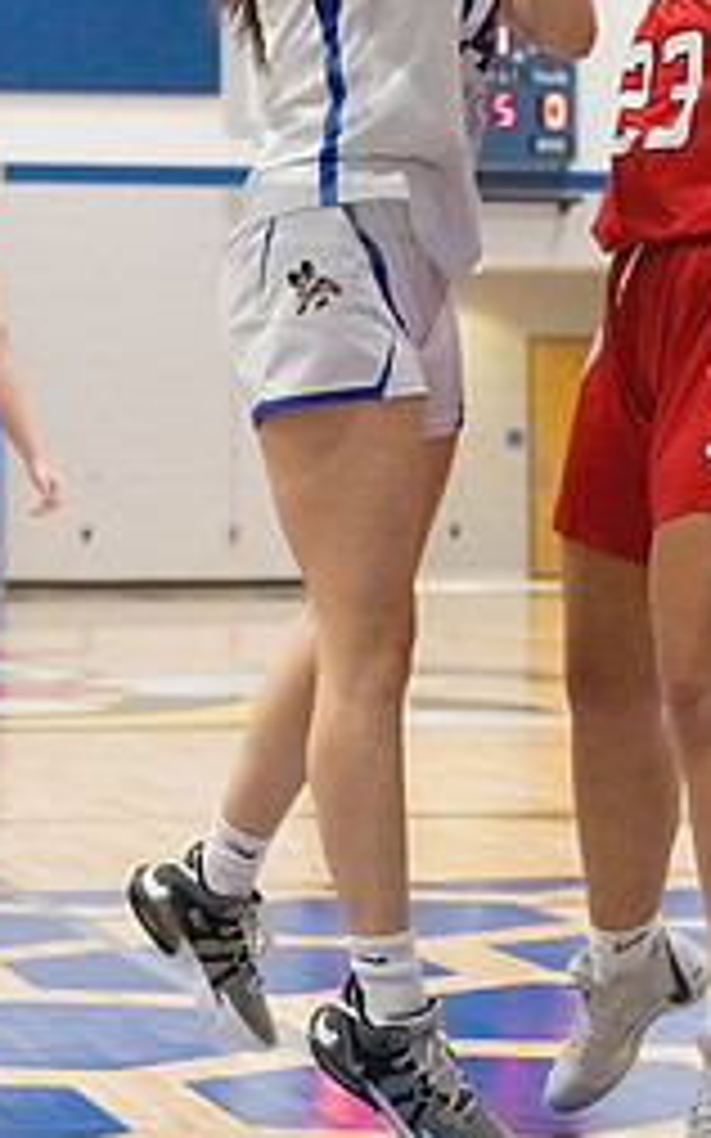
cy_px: 139
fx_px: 3940
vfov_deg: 16.3
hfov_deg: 10.3
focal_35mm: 127
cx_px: 328
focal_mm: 70
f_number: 4.5
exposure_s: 1/1600
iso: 10000
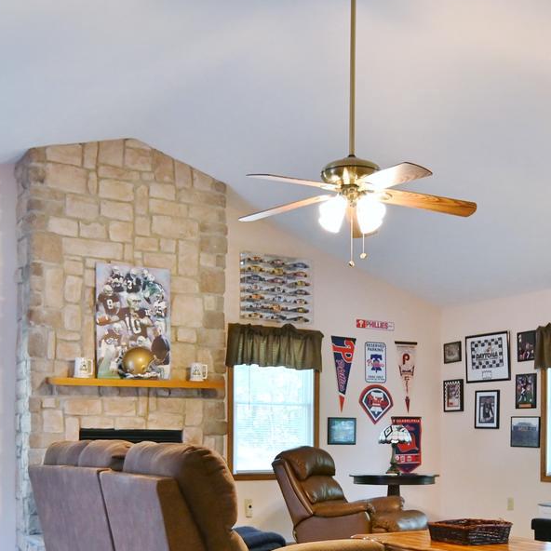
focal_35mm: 47
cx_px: 328
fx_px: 846
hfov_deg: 35.9
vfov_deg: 34.9
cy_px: 440
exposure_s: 1/125
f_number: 2.8
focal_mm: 16
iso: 900
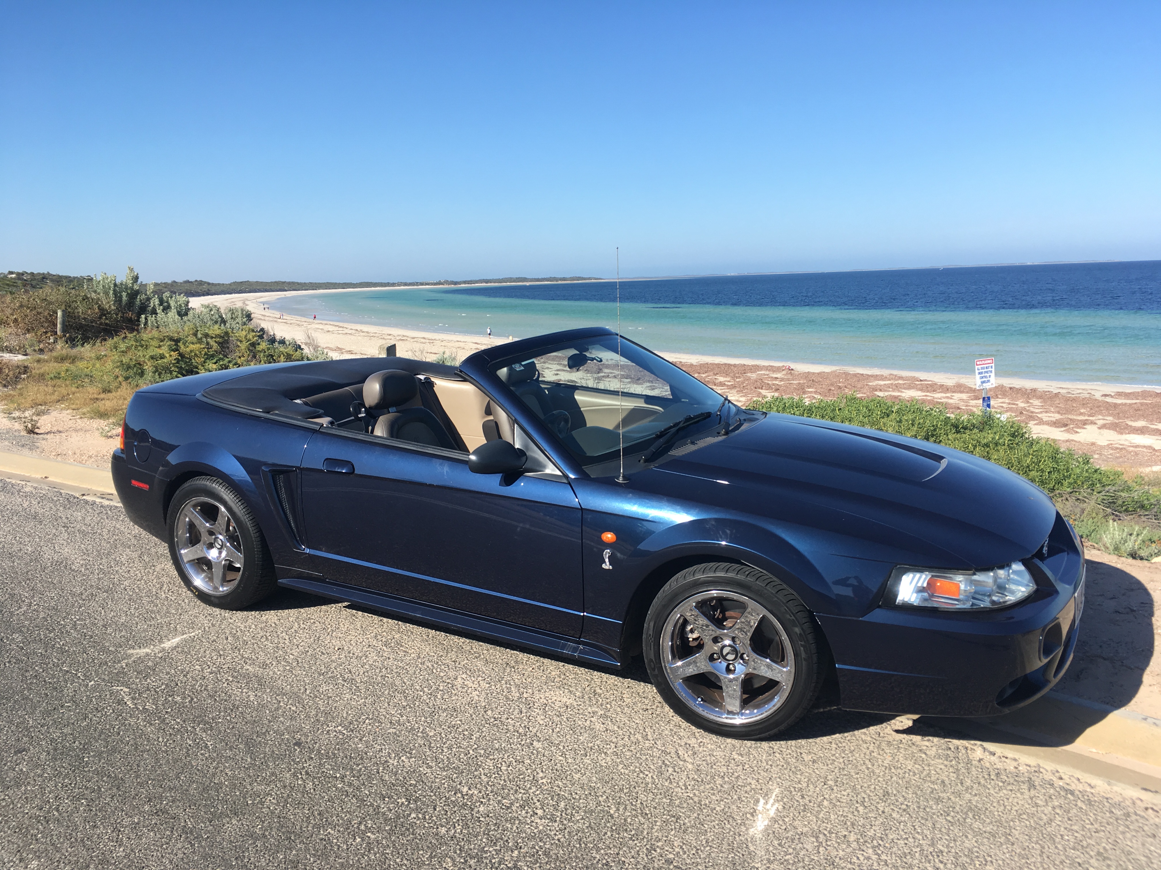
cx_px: 580
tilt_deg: -9.7
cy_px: 435
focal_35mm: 29
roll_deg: +1.4
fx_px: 973
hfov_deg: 61.7
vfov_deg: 48.2
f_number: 2.2
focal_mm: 4.15
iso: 25
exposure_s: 1/894
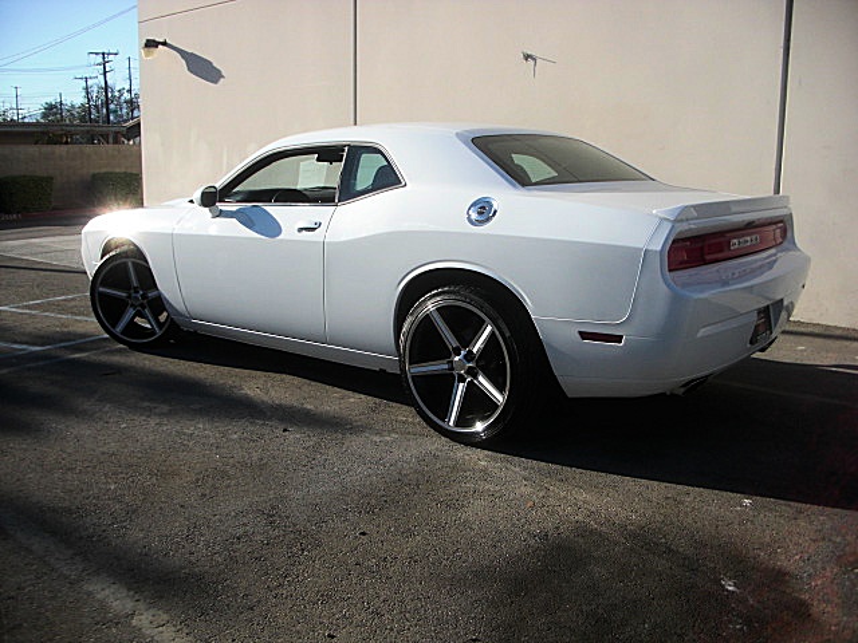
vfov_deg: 39.7
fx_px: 892
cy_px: 322
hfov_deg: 51.4
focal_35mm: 36
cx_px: 429
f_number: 2.8
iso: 50
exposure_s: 1/800
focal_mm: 6.3
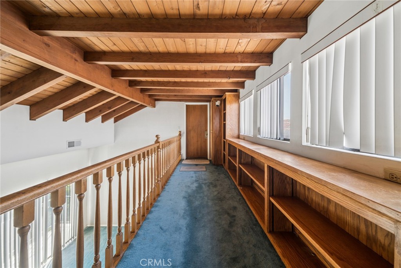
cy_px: 134
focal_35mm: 12
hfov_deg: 112.6
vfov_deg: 90.0
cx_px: 200
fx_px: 134
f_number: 8
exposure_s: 1/8
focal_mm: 12
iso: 400
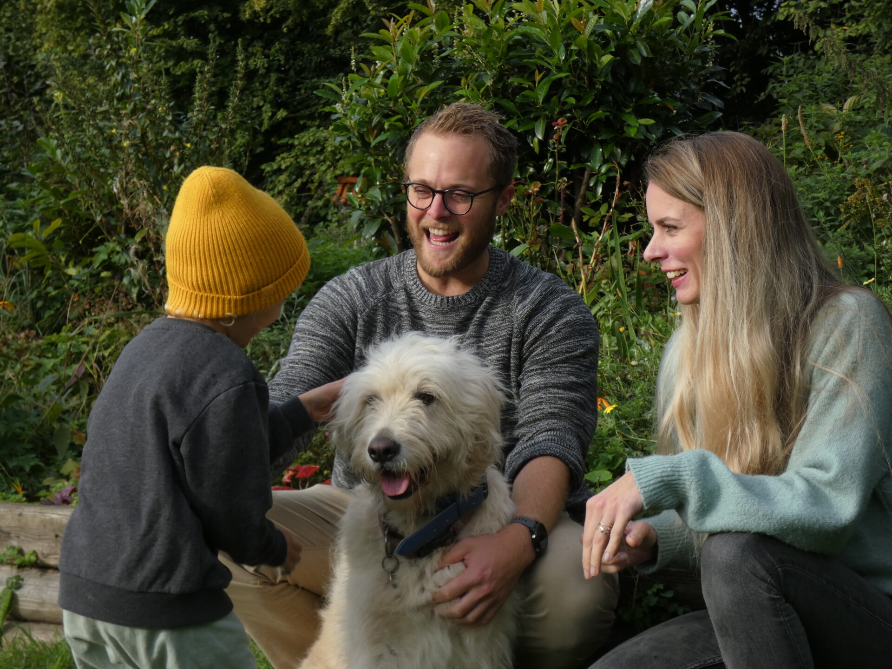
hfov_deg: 30.7
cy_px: 334
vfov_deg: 23.3
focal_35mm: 63
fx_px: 1623
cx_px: 446
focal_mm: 11.3
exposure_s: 1/320
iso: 80
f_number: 4.2
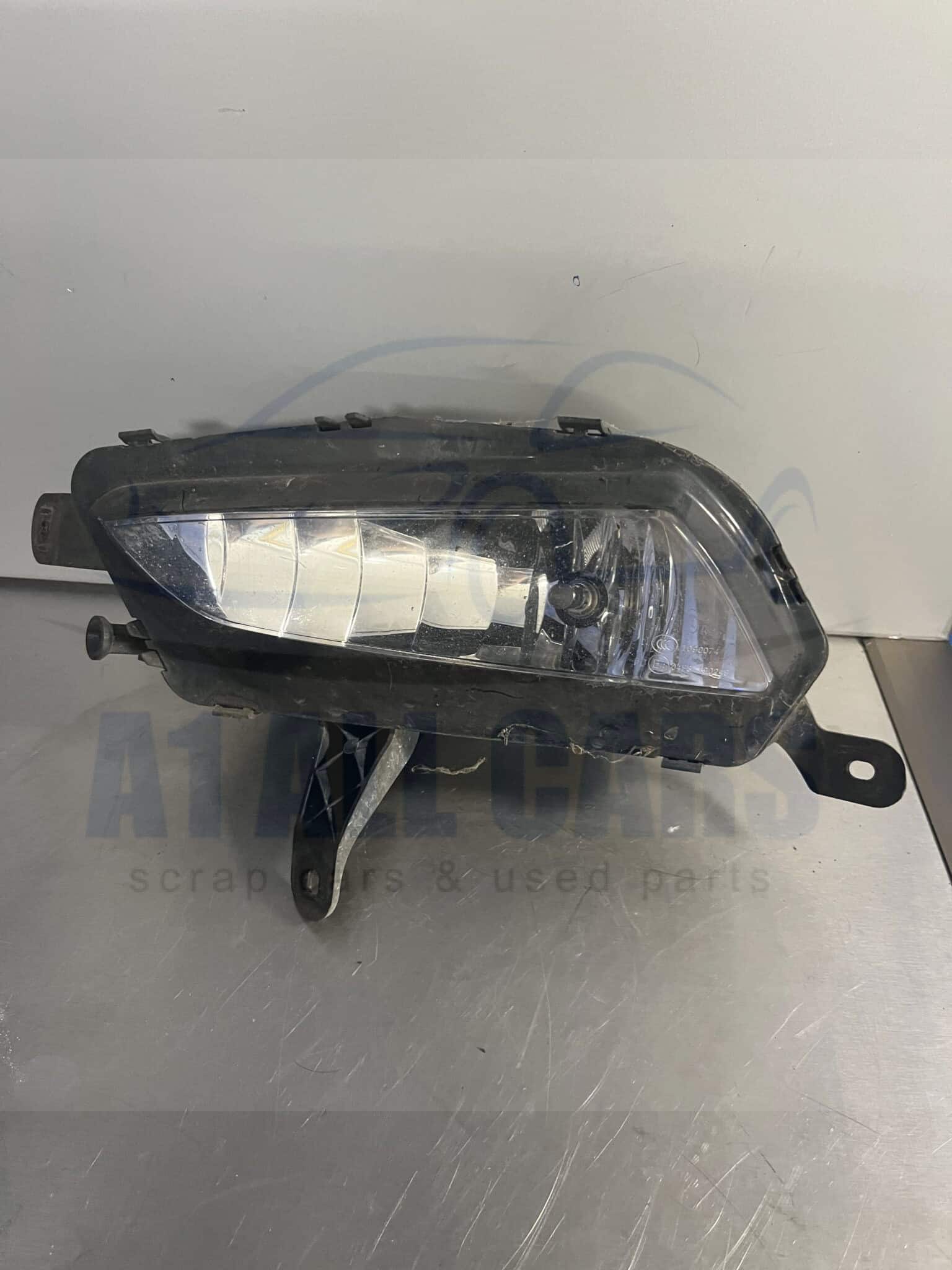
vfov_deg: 67.3
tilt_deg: -42.5
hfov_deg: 53.1
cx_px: 476
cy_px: 635
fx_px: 953
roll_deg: -1.0
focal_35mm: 26
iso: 400
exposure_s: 1/50
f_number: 1.6
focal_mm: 5.1
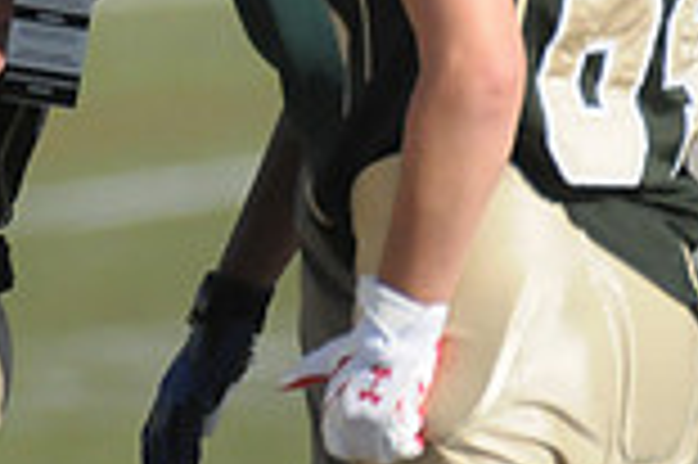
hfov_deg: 0.9
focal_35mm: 2247
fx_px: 43520
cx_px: 5
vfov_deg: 0.6
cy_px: -372
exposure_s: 1/8000
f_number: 4
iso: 1600
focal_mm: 400
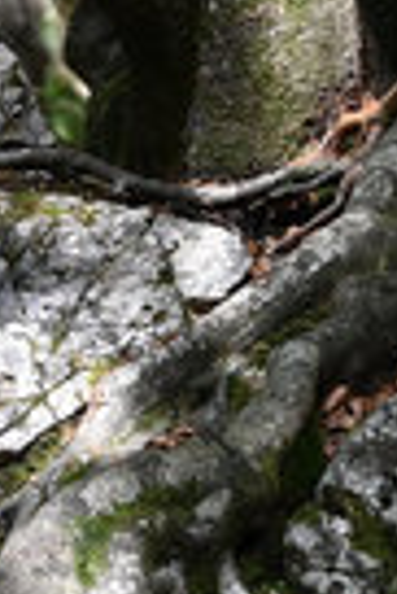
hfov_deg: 1.8
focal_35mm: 764
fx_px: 12605
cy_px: 528
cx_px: 4
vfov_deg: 2.7
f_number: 6.3
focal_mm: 130
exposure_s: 1/200
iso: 800
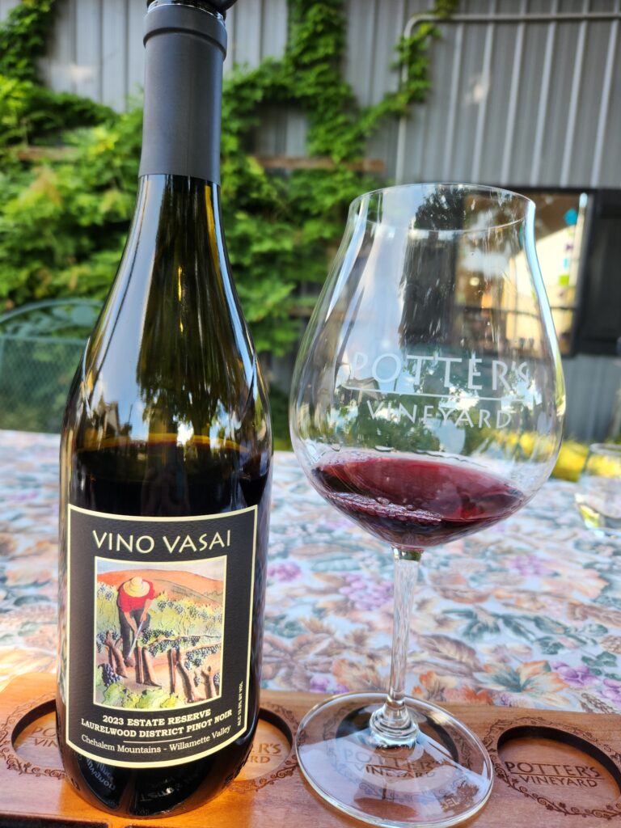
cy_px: 414
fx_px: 550
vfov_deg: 73.9
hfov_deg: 58.9
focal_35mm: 23
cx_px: 310
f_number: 1.8
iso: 20
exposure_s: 1/120
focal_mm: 5.4
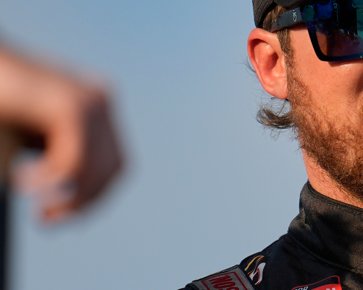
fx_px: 17780
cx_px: 427
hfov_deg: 1.2
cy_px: 134
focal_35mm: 1655
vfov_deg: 0.9
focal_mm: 400
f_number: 2.8
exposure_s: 1/4000
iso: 250
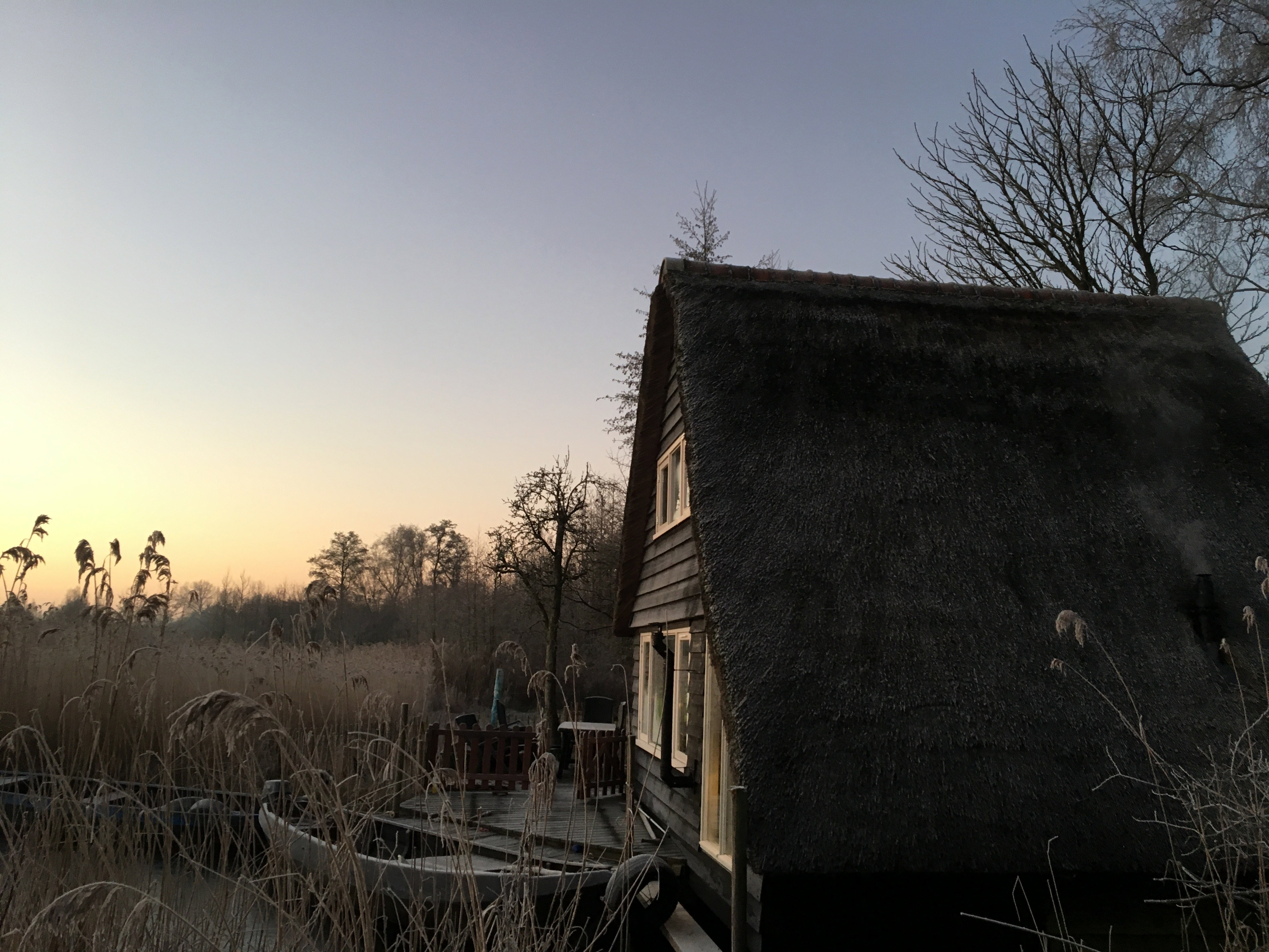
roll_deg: -2.5
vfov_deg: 48.2
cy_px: 476
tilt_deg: +8.9
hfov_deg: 61.7
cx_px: 634
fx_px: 1063
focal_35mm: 29
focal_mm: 4.15
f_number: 2.2
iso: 100
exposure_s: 1/33
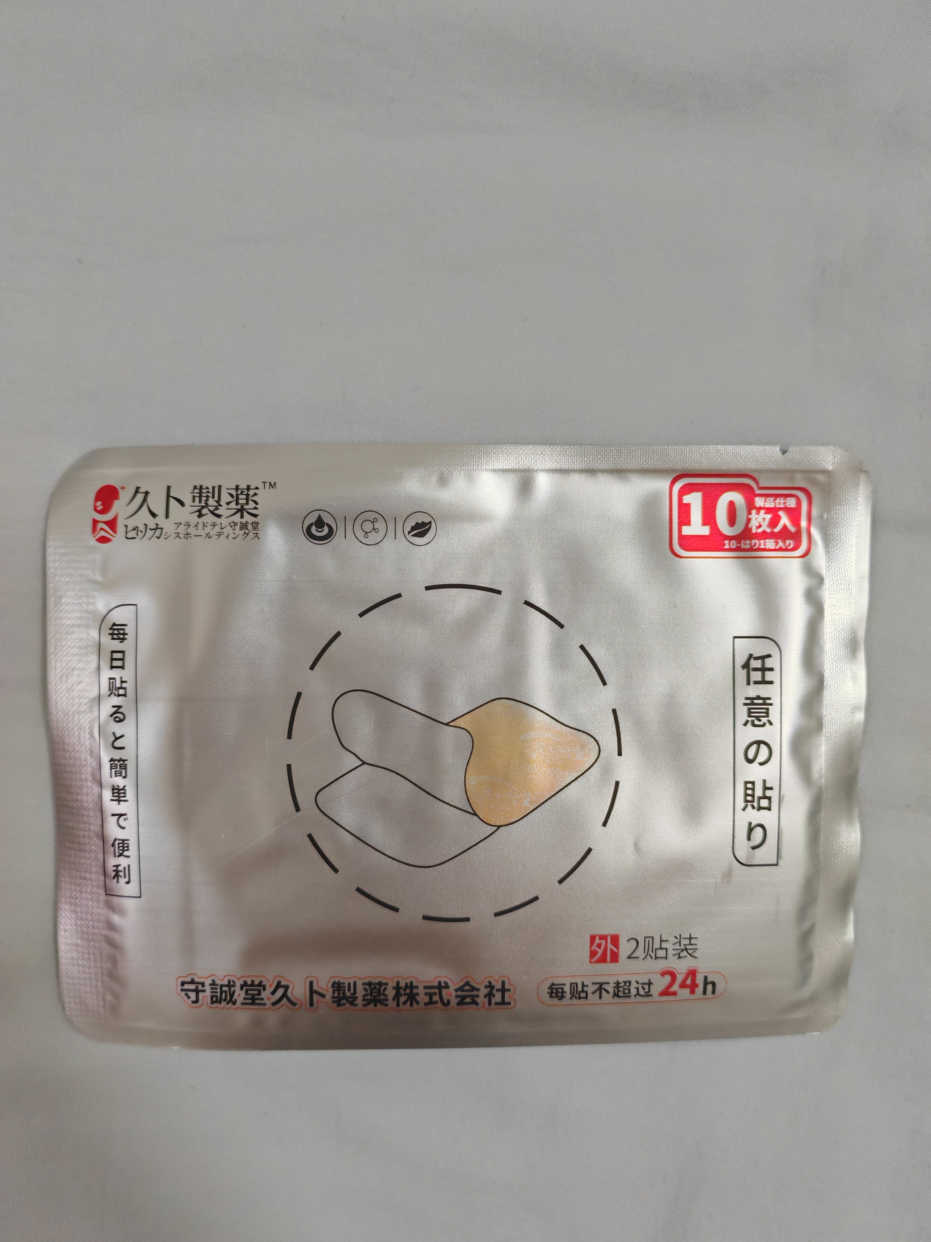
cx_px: 466
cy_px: 621
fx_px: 968
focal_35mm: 27
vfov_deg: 65.3
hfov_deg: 51.4
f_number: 1.95
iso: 320
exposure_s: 1/100
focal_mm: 5.52
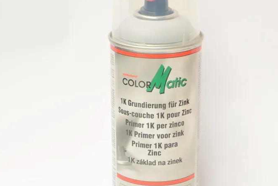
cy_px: 114
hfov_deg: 16.9
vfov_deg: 11.3
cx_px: 150
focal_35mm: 121
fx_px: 934
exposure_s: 1/80
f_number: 5.6
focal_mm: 30
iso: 800
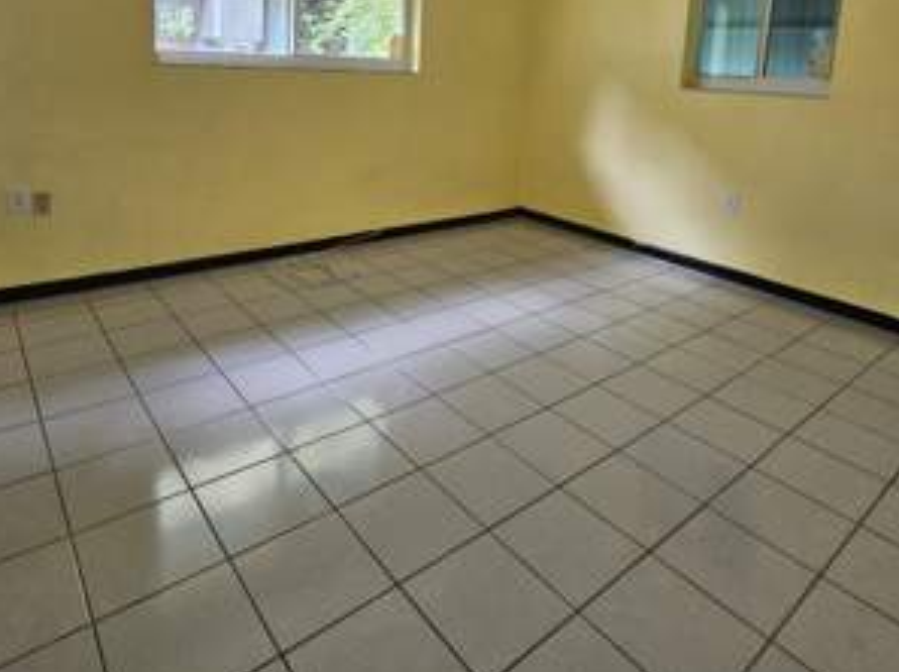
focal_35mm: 21
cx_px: 418
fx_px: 545
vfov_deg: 58.9
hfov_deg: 78.9
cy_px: 144
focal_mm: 2.2
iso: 200
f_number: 2.2
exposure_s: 1/60
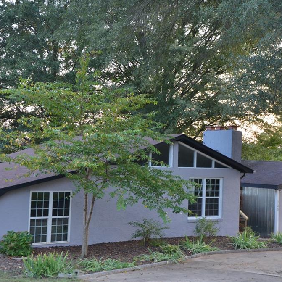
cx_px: 153
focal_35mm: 66
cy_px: 141
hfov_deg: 26.1
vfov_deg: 26.1
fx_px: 608
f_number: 4.2
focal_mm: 34
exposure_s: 1/25
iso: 200
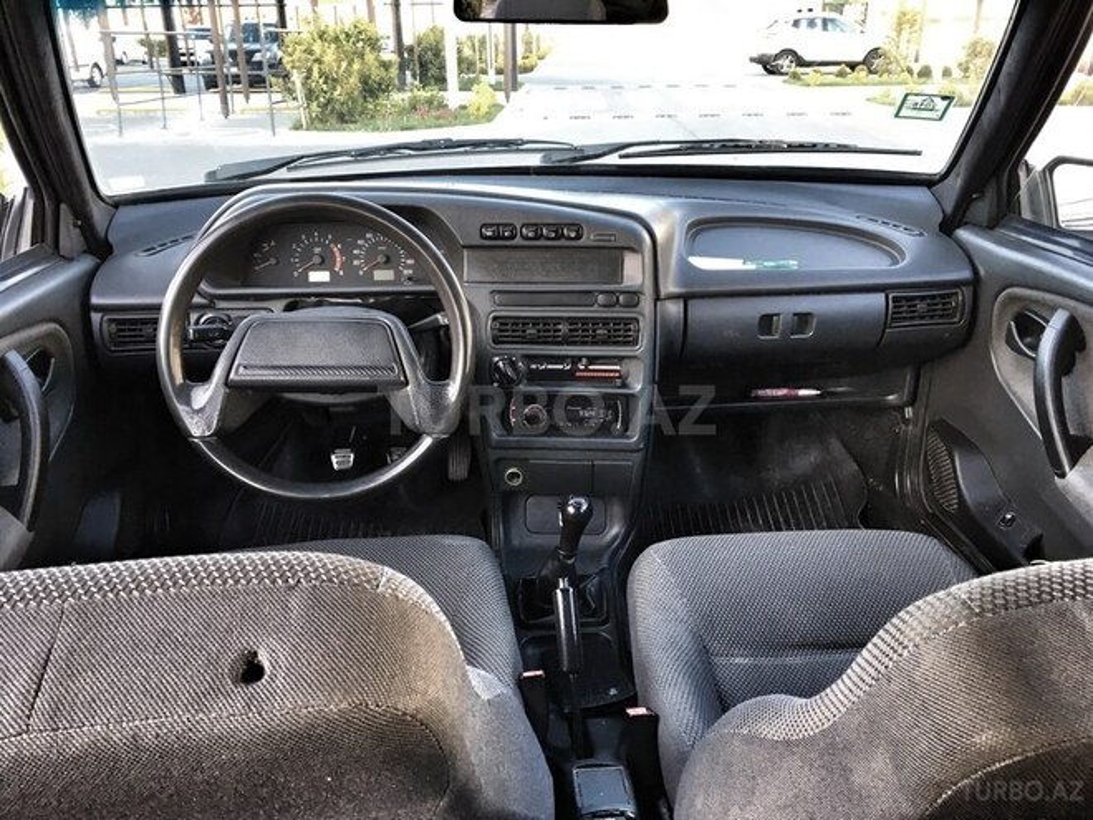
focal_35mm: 29
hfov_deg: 61.7
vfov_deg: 48.2
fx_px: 916
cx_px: 546
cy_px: 410
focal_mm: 4.15
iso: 40
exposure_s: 1/33
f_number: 2.2
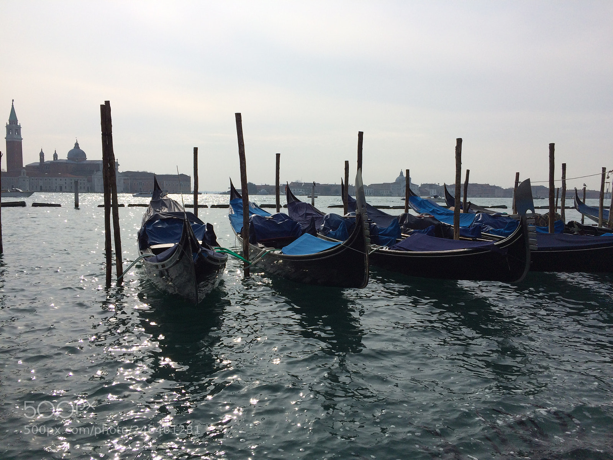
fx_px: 514
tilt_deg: -5.8
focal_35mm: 29
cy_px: 230
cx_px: 306
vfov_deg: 48.2
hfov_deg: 61.7
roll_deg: -0.4
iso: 40
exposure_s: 1/5128
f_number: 2.2
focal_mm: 4.15
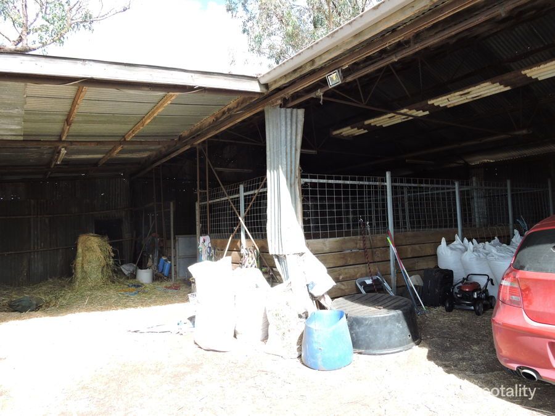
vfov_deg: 56.8
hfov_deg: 71.6
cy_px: 208
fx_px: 385
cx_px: 278
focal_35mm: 24
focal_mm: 4.3
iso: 100
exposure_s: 1/160
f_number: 3.3
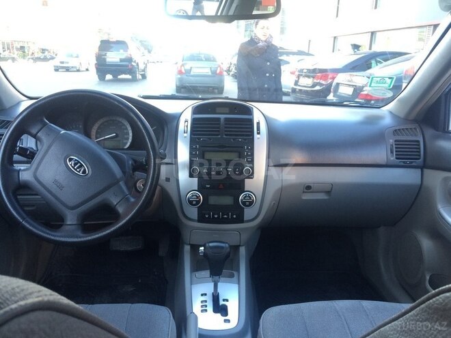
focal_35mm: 29
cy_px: 169
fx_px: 378
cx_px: 226
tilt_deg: -18.4
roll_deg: -1.5
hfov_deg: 61.7
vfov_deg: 48.2
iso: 40
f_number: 2.2
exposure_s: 1/33
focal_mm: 4.15
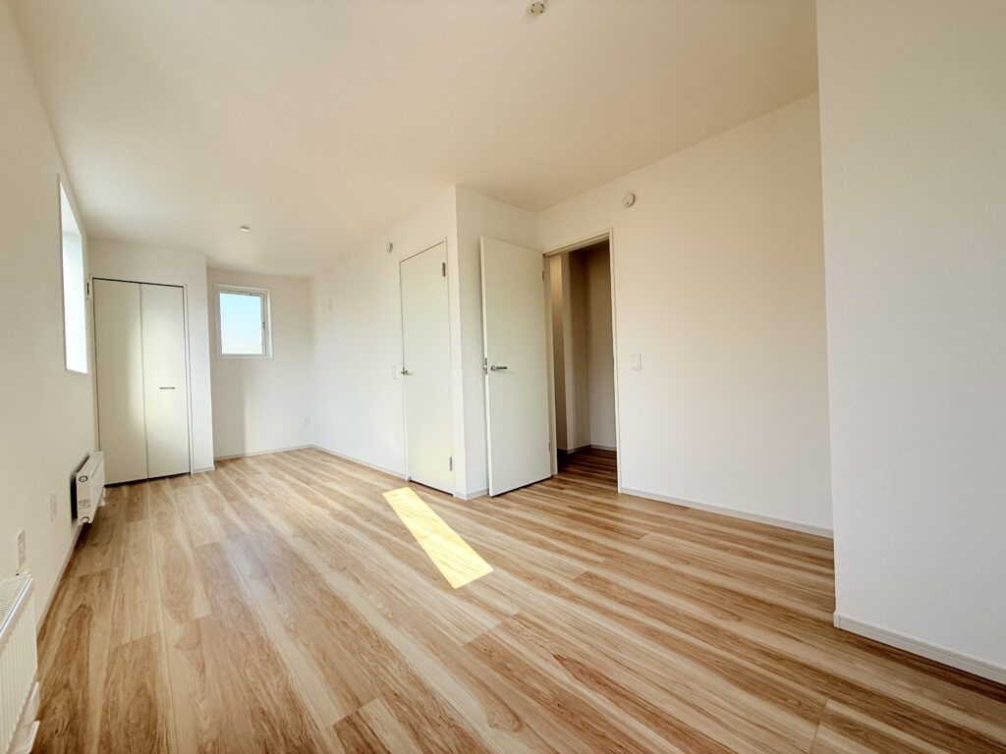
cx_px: 503
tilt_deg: +0.0
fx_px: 407
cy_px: 377
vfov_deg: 85.7
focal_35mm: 14
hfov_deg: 102.1
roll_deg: +1.9
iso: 64
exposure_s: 1/193
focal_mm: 2.22
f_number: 2.2
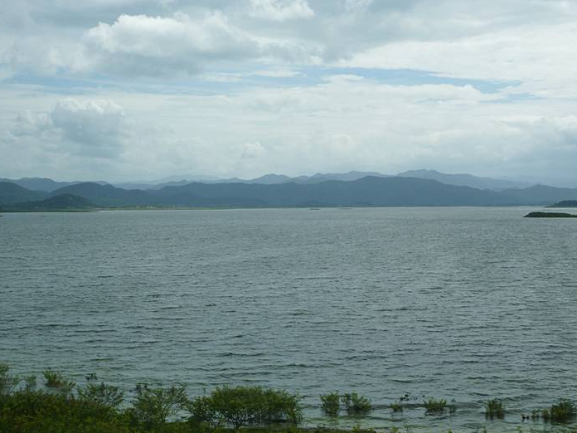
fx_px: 900
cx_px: 308
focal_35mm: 54
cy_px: 233
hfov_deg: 35.5
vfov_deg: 27.0
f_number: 4.5
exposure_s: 1/1300
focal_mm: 8.4
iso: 80
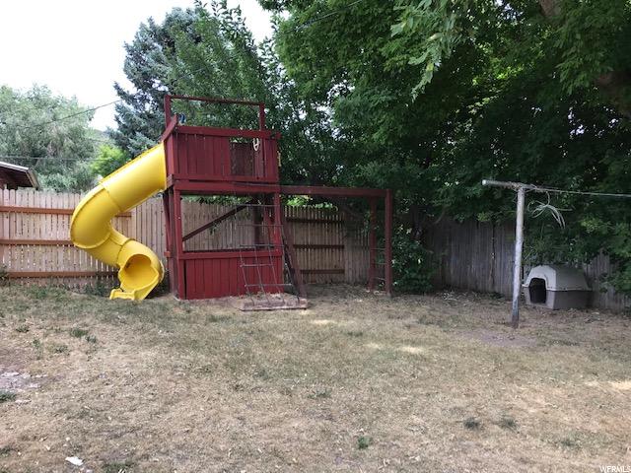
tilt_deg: +0.0
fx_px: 510
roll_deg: +0.0
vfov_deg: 49.7
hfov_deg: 63.4
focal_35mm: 28
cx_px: 316
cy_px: 236
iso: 20
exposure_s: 1/451
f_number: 1.8
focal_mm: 3.99
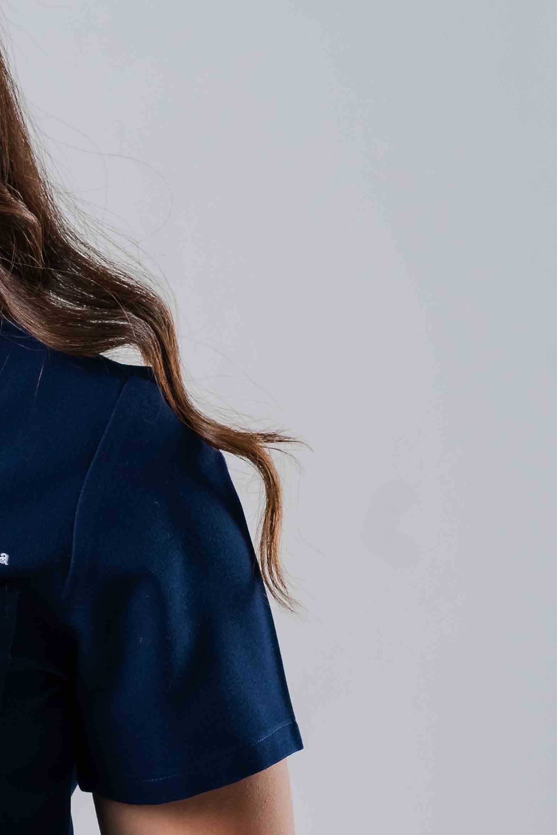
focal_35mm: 255
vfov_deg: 8.1
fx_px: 5919
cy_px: 640
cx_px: -170
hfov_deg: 5.4
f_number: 6.3
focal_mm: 85
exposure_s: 1/250
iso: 1000
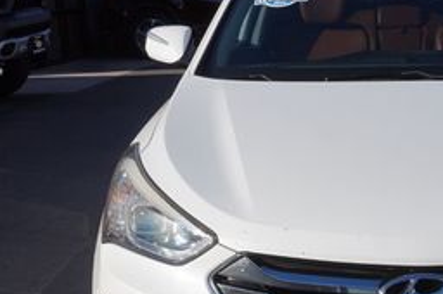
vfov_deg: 19.0
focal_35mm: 71
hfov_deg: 27.9
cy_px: 211
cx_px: 346
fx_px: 876
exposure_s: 1/320
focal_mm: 19
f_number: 10
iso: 100
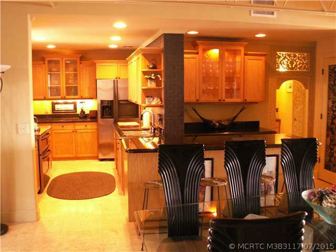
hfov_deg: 52.6
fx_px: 340
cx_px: 168
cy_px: 126
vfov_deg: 40.7
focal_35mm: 35
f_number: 2.8
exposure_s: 1/6
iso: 160
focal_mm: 5.86
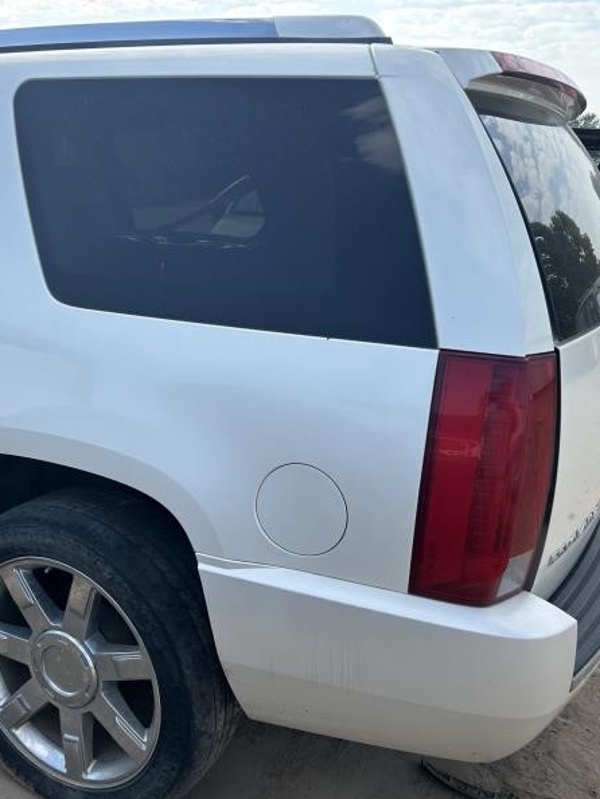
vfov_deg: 52.6
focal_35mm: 35
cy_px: 400
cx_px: 211
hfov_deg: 40.3
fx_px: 808
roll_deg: +0.5
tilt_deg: -17.0
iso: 50
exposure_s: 1/1645
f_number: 1.5
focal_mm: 5.7
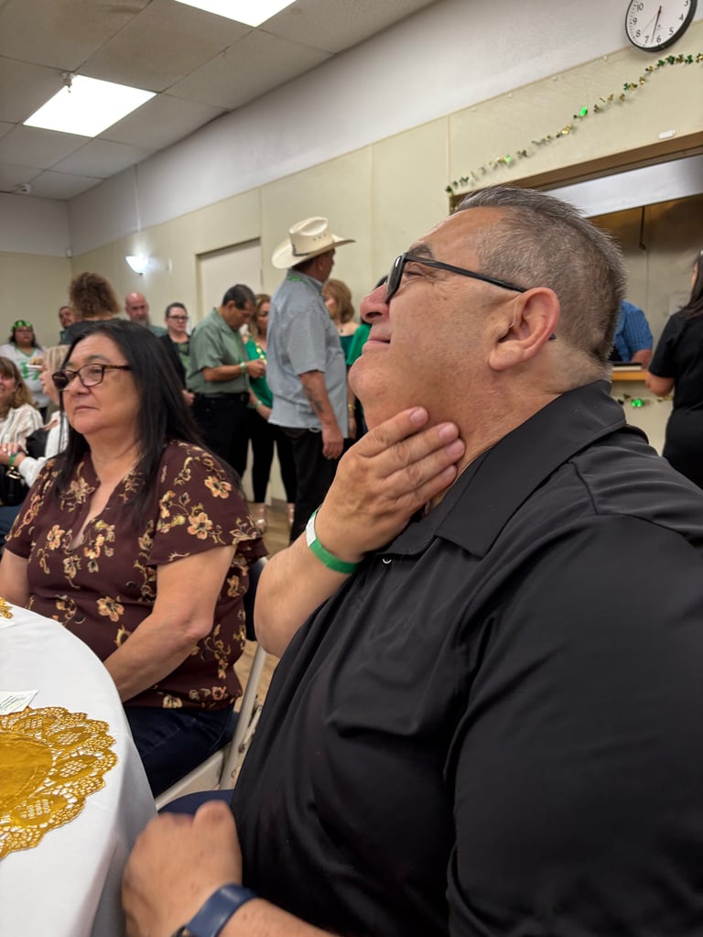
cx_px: 352
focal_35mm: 26
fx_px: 704
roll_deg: +1.3
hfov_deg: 53.1
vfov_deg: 67.3
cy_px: 468
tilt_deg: -8.0
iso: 100
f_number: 1.6
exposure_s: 1/60
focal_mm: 5.96
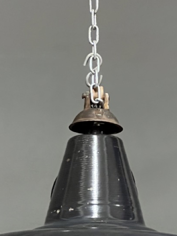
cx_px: 94
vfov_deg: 10.8
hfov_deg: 8.2
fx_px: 1235
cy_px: 275
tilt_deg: +7.9
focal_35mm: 181
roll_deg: +1.0
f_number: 2.8
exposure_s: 1/25
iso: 1000
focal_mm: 9
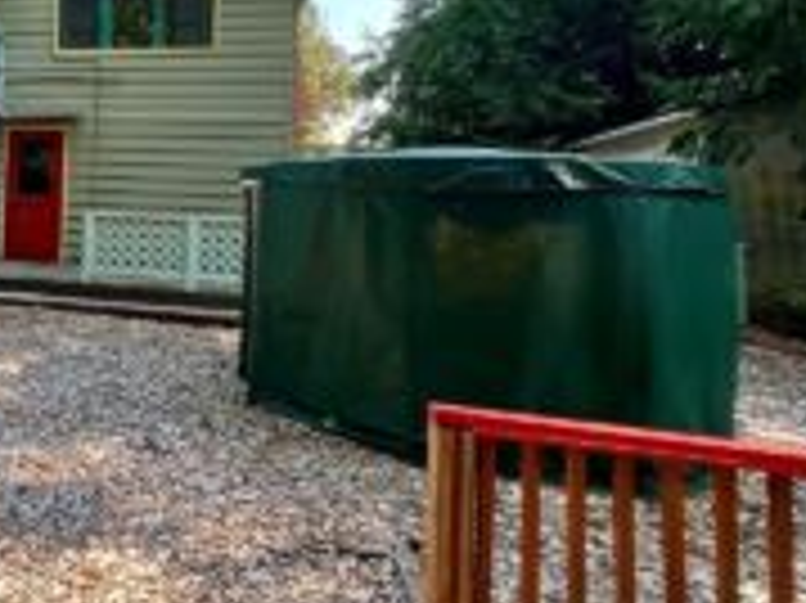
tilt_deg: +4.5
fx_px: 675
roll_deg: -3.9
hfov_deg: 48.5
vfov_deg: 46.7
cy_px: 162
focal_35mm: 29
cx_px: -32
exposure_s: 1/211
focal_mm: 1.57
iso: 32
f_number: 1.8
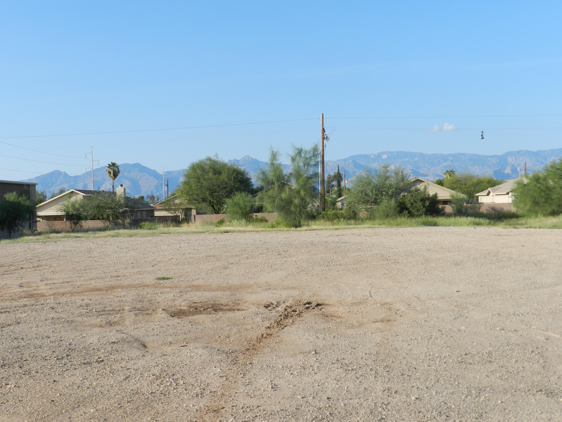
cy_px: 211
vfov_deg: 31.5
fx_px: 747
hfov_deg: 41.2
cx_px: 281
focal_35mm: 46
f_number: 4.2
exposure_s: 1/800
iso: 160
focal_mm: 8.1
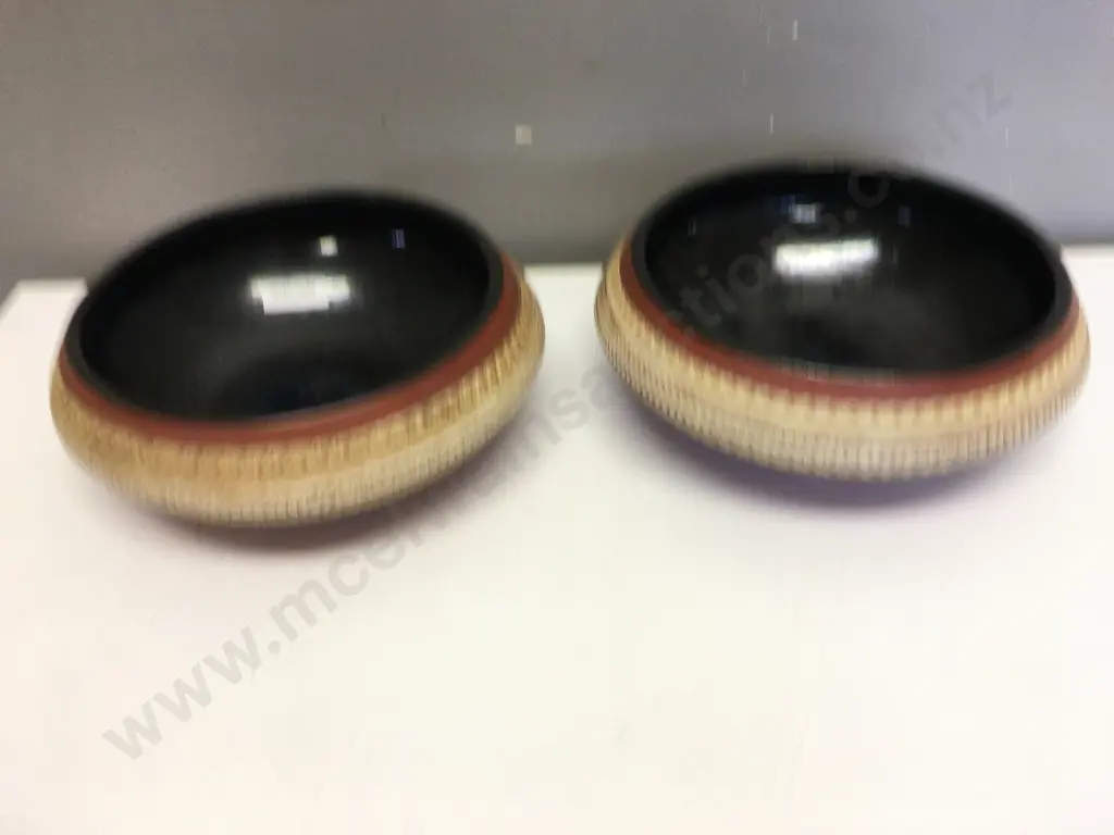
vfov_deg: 48.2
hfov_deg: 61.7
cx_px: 557
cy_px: 418
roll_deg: -0.3
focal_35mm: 29
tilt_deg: -37.3
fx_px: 933
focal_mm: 4.15
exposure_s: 1/33
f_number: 2.2
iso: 50
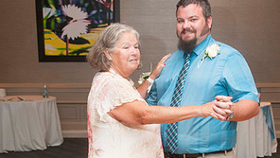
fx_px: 461
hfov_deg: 33.8
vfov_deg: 19.0
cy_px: 149
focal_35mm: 62
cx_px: 140
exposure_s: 1/60
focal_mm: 26
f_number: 5.6
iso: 800
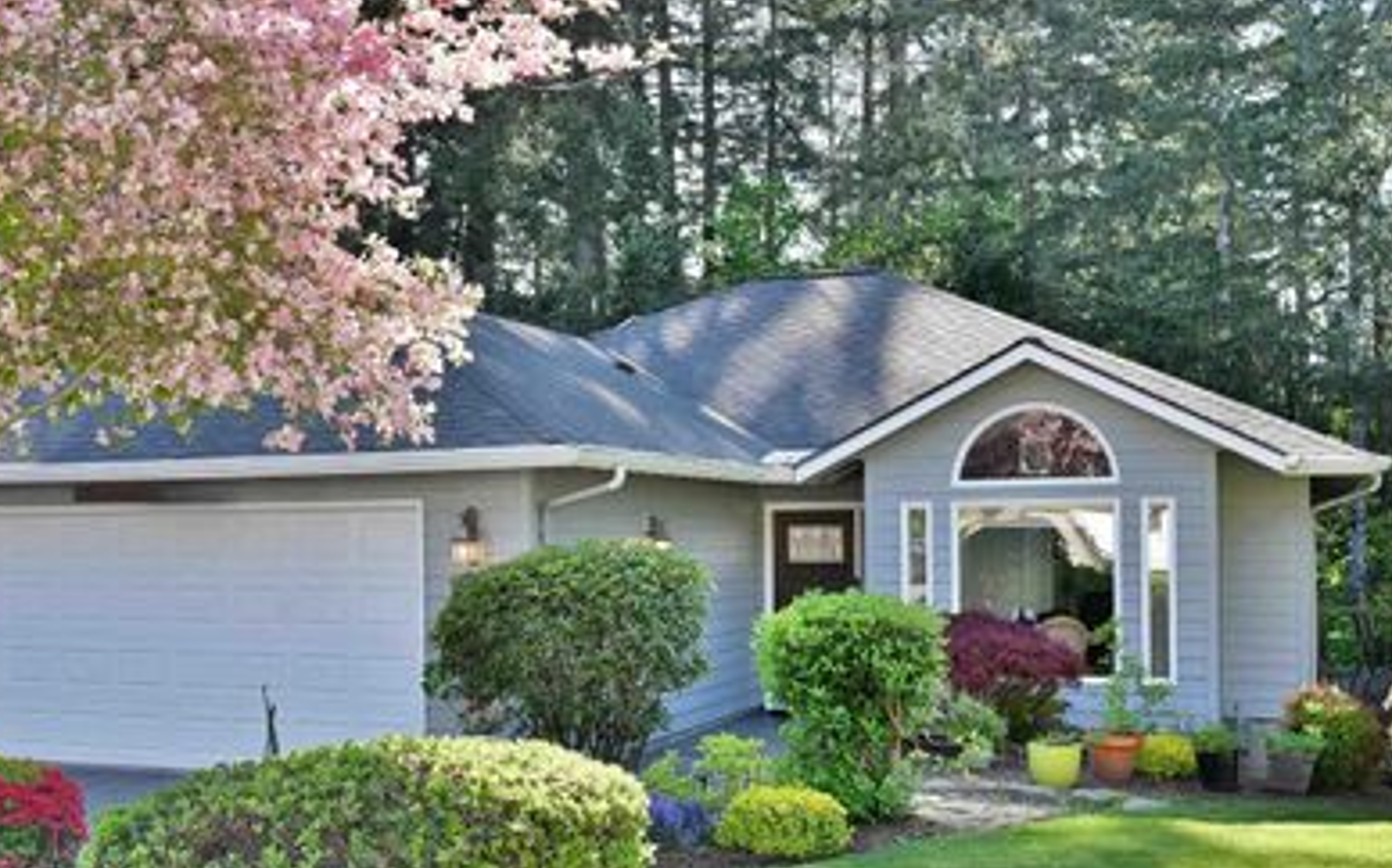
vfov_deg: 27.9
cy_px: 504
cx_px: 613
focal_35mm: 46
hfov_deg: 43.4
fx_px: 1744
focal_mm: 35
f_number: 8
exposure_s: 1/10
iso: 100
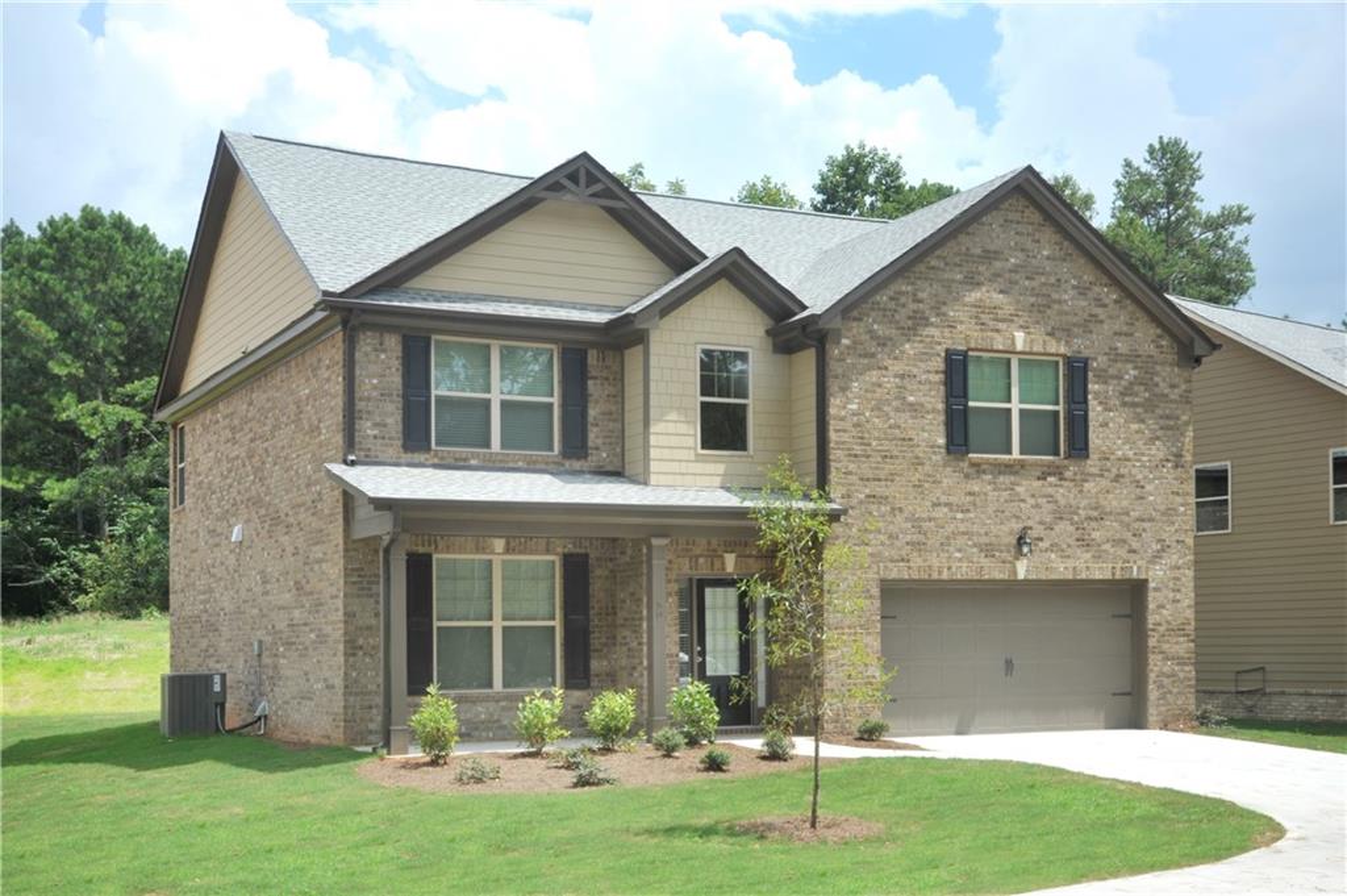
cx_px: 674
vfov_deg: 33.3
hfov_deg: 48.5
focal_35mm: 40
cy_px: 448
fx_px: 1495
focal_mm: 40
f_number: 22
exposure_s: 1/60
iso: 250
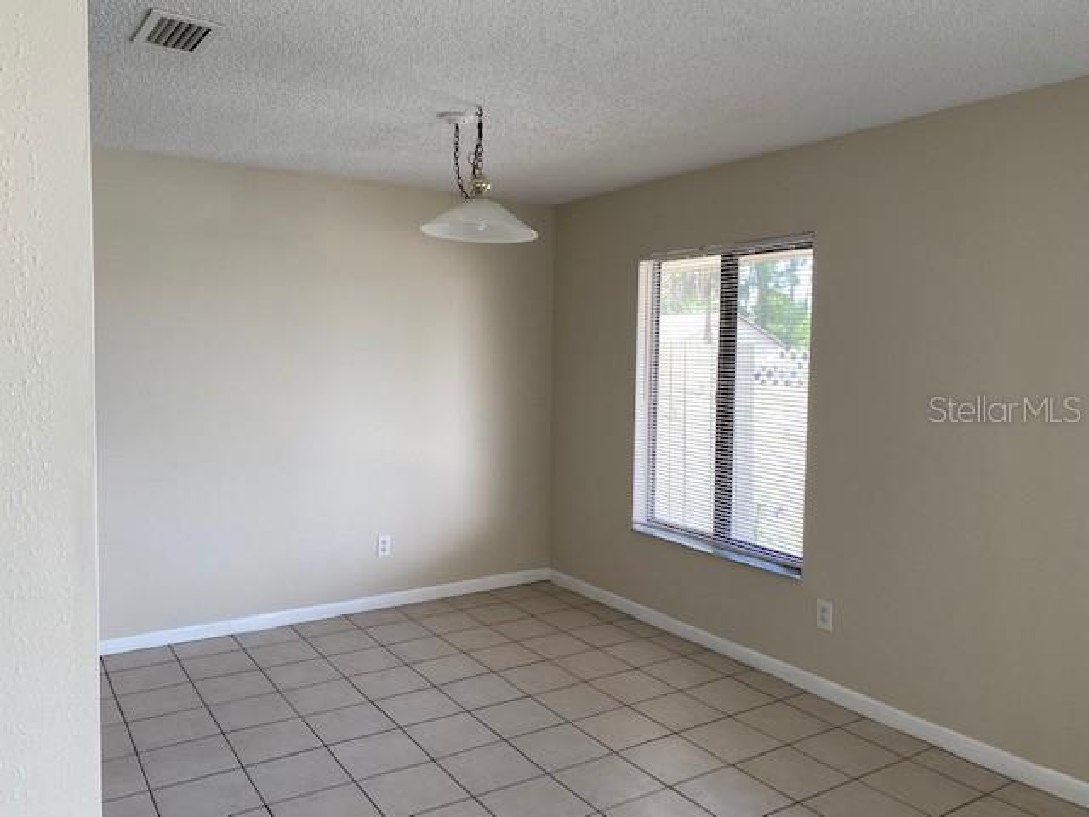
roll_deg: -0.8
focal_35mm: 26
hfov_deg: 67.3
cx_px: 544
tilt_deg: -3.2
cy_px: 408
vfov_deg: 53.1
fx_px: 818
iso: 64
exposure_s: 1/120
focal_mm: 4.25
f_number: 1.8
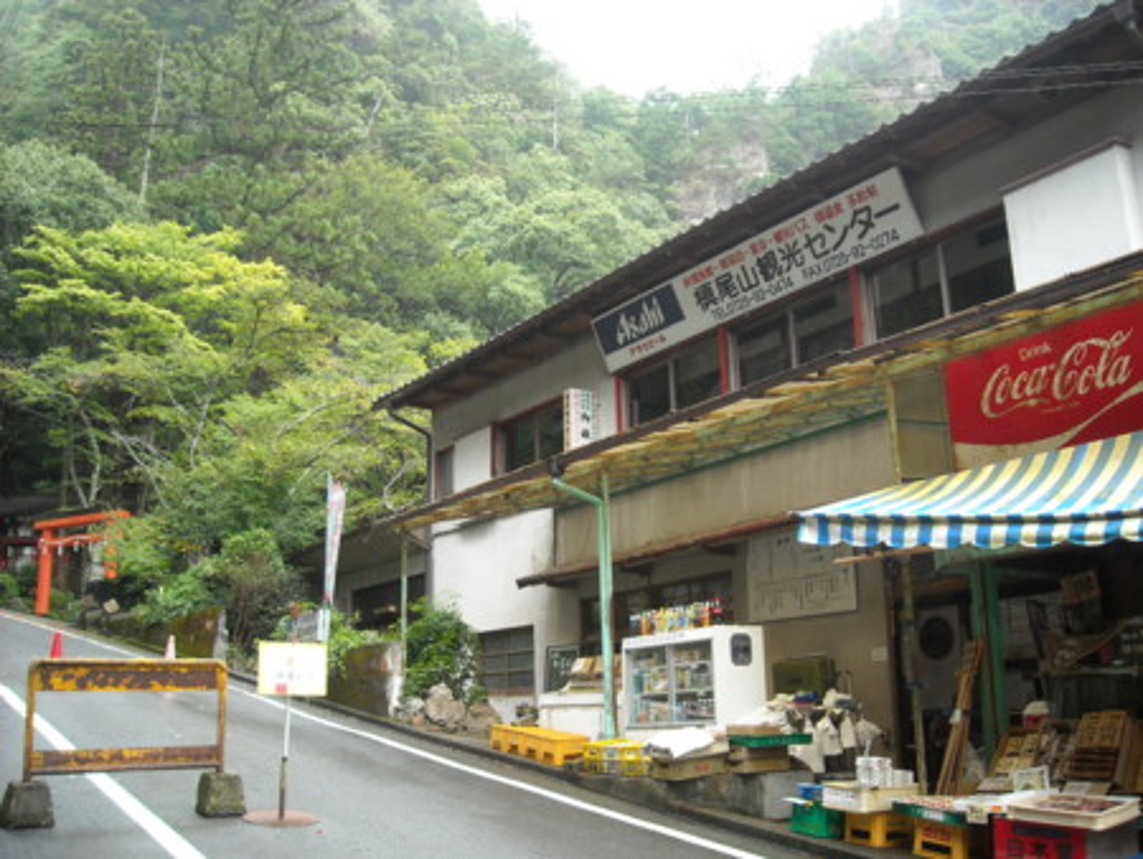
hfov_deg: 52.6
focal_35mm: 35
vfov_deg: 40.7
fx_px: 1156
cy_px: 430
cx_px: 572
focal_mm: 5.7
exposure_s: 1/60
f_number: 2.8
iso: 104
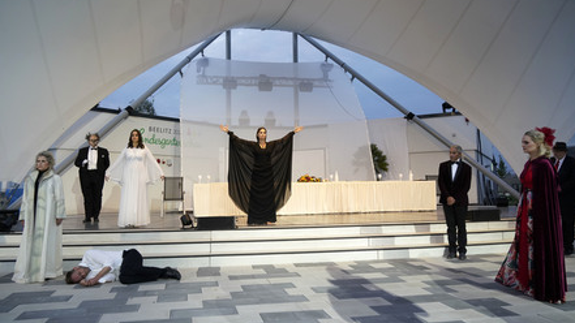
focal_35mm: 30
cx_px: 284
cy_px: 145
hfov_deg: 64.3
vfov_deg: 38.9
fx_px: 457
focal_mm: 28
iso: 1250
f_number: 6.3
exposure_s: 1/160
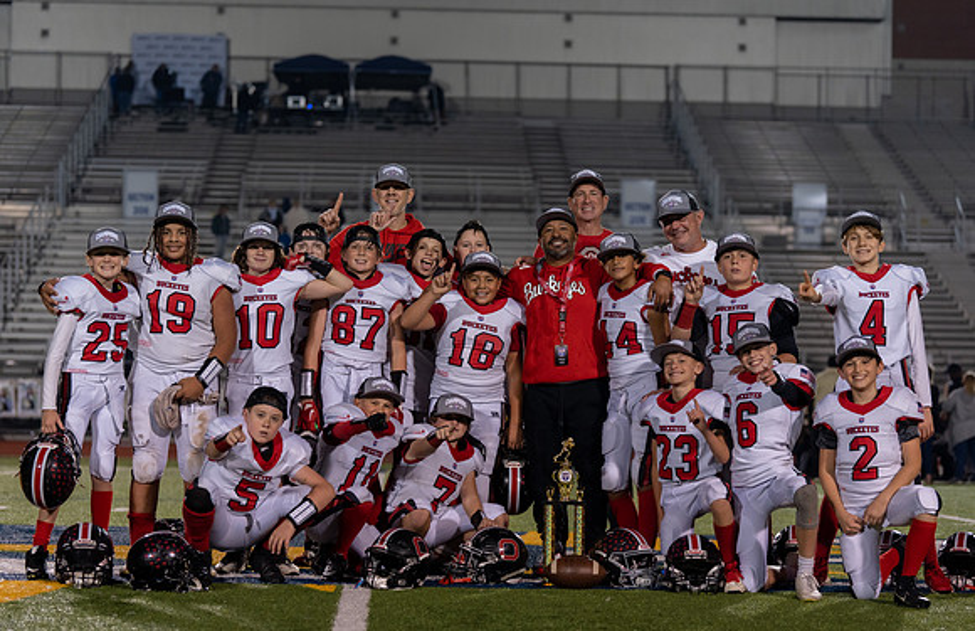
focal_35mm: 95
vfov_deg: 14.1
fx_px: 2552
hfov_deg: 21.6
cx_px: 471
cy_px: 337
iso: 1000
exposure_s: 1/320
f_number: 2.8
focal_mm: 90
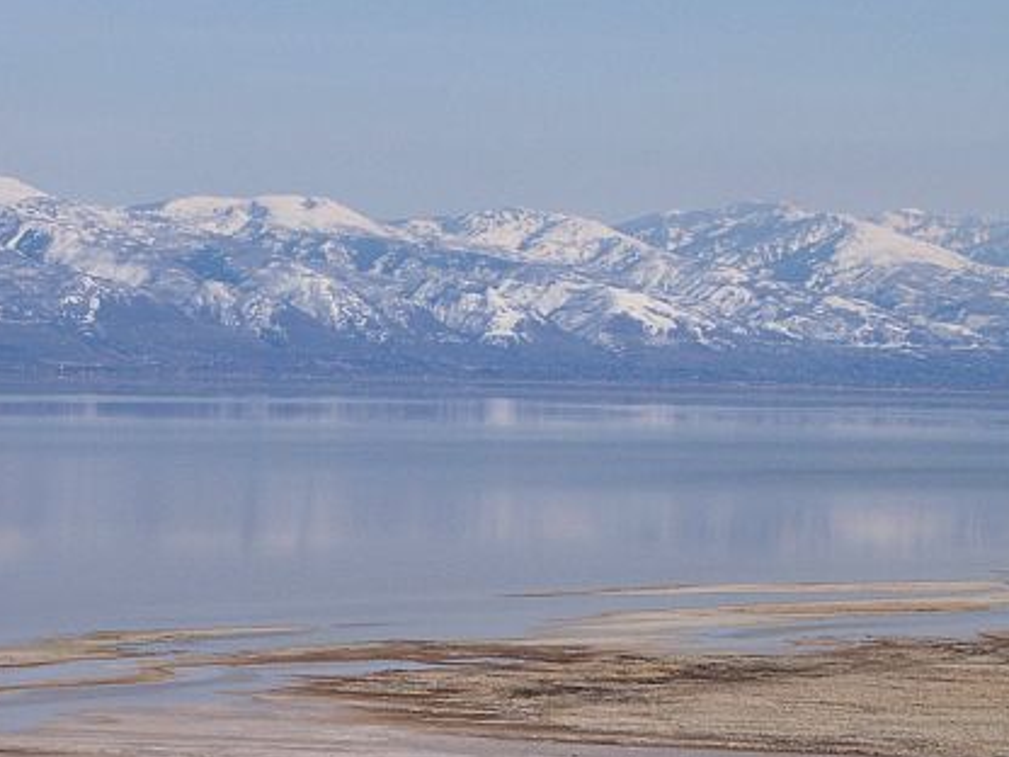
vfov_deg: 8.2
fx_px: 5247
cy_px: 539
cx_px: 446
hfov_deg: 11.0
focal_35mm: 180
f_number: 6.7
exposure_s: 1/500
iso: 100
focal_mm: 24
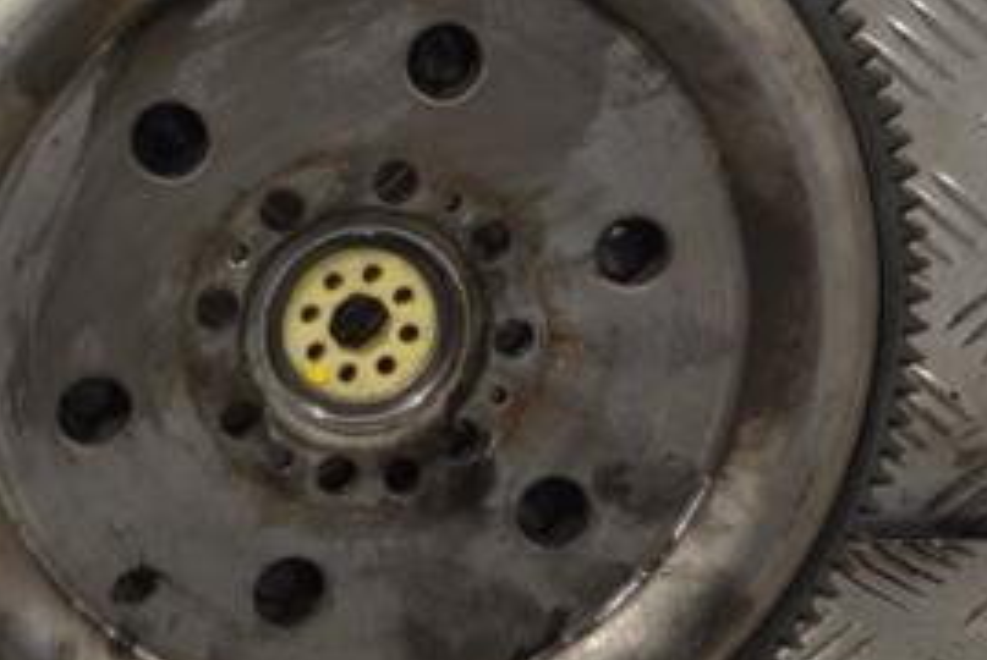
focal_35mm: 127
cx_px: 334
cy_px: 260
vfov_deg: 10.8
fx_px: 3486
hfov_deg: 16.1
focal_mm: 38
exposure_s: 1/100
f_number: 5
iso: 400
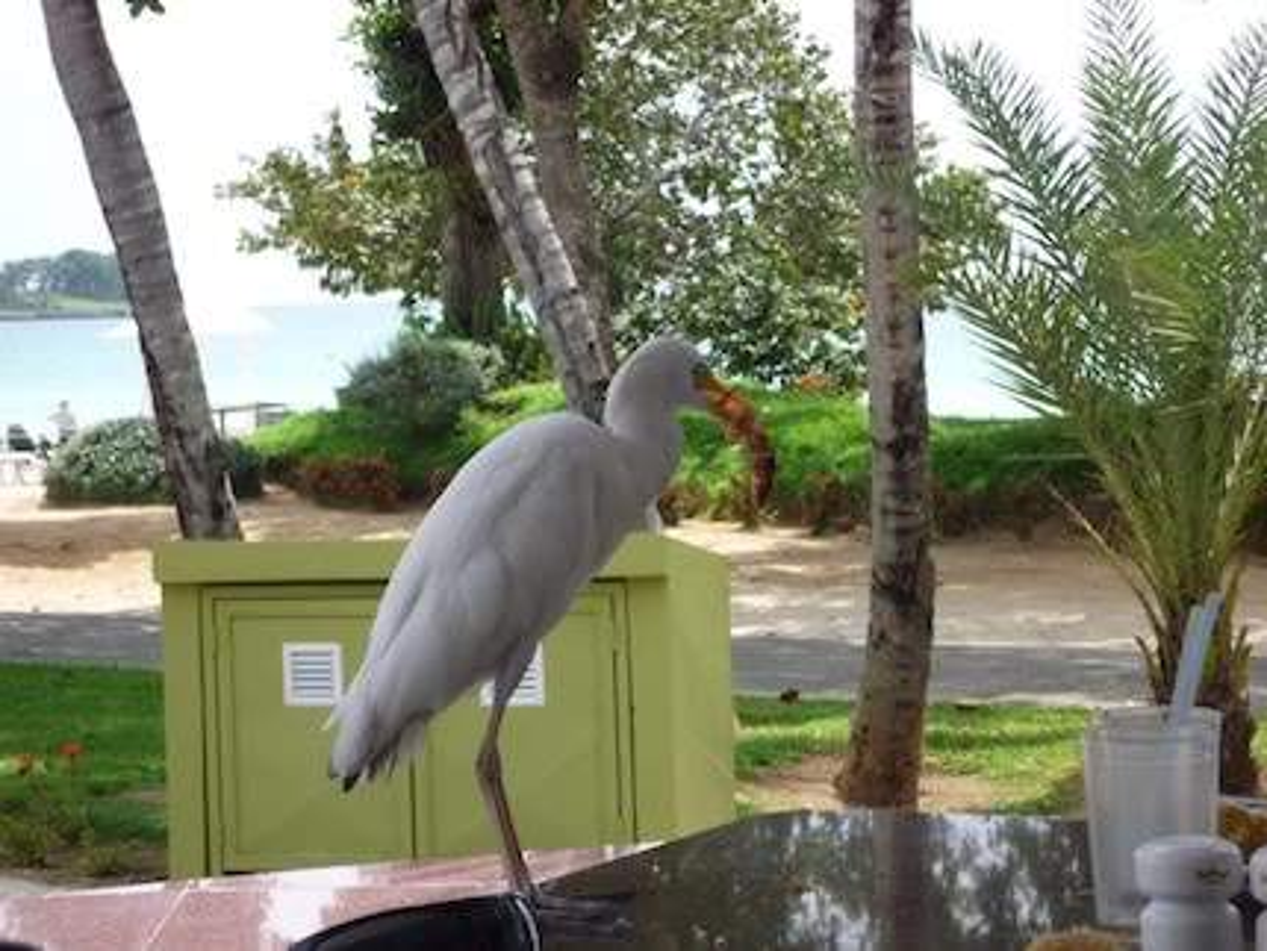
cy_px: 476
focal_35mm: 100
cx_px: 634
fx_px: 3662
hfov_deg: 19.6
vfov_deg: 14.8
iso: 100
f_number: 5.6
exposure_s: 1/200
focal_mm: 17.6
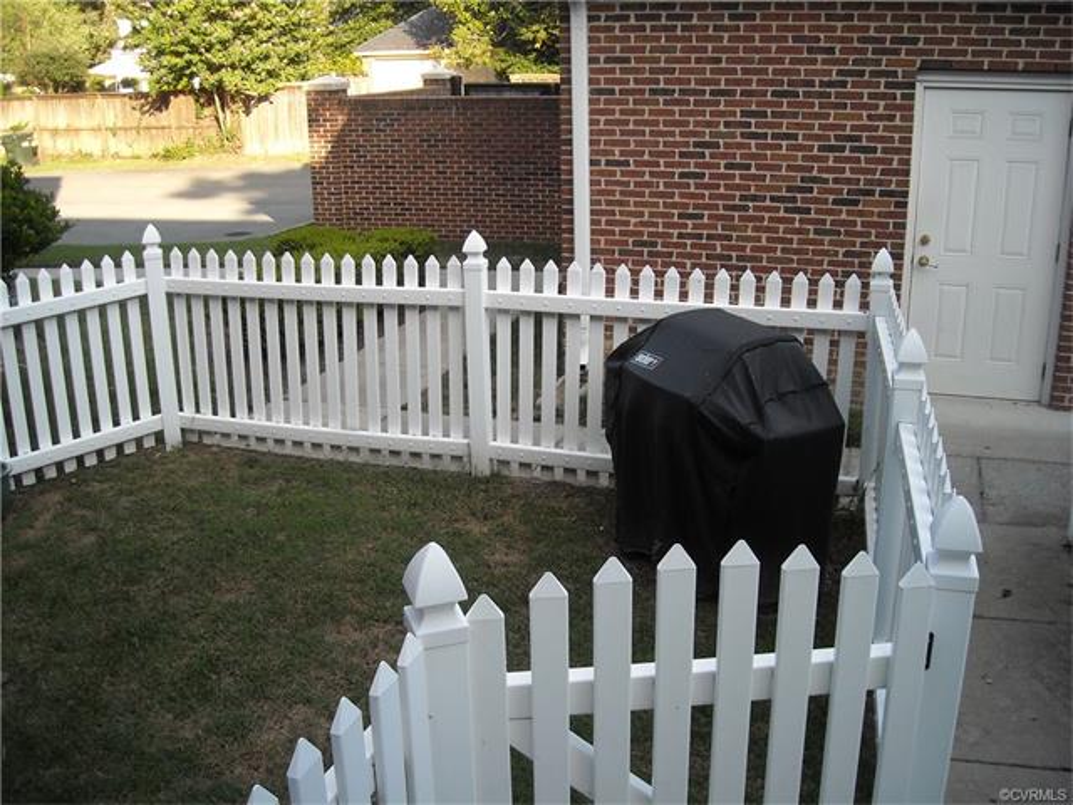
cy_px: 402
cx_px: 536
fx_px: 1085
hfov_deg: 52.6
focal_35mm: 35
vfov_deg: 40.7
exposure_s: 1/209
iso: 64
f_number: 2.8
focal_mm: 5.7
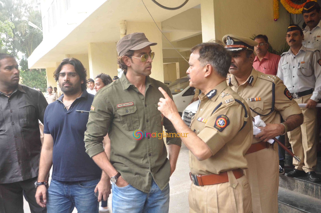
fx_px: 374
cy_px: 106
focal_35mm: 42
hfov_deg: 46.4
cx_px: 160
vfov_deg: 31.8
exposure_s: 1/100
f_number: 5
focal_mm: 28
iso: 640
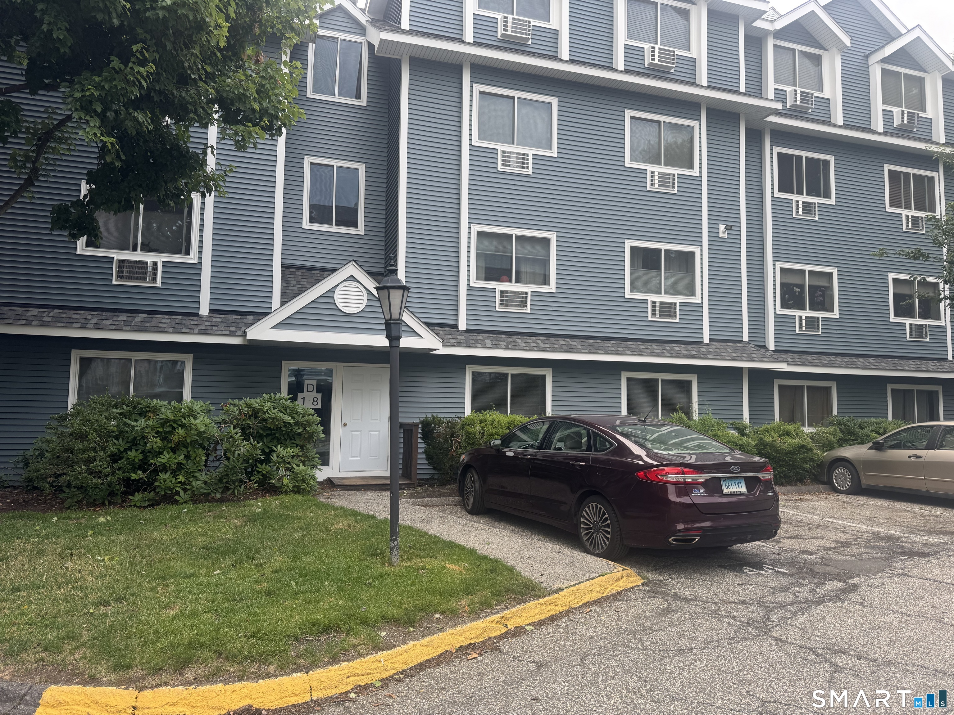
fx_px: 661
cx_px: 477
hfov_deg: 71.6
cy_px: 358
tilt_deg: +3.9
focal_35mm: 24
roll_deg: -1.3
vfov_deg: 56.8
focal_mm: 6.76
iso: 80
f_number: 1.78
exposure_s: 1/739
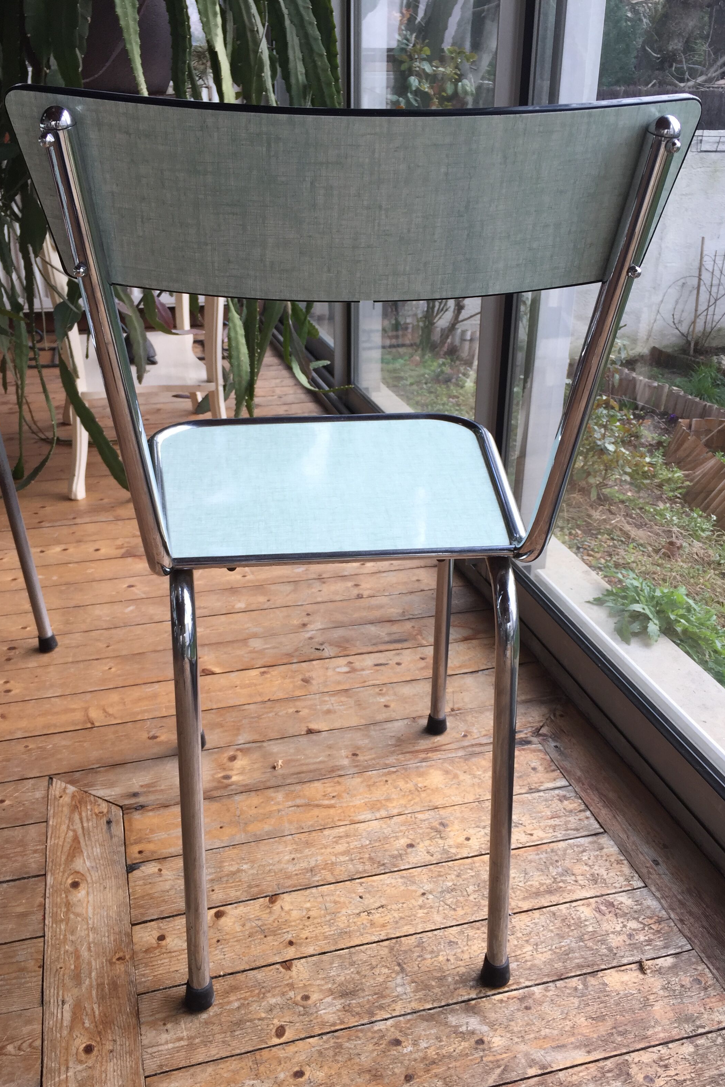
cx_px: 357
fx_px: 936
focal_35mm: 31
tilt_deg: -24.5
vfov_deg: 60.3
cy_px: 552
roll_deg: -0.1
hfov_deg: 42.3
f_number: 2.2
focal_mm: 4.15
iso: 32
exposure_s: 1/117
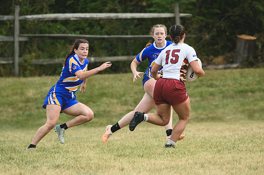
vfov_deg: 1.5
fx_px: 6634
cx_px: 109
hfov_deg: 2.3
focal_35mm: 905
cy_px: 72
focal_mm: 460
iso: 450
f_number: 6.3
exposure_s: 1/1000
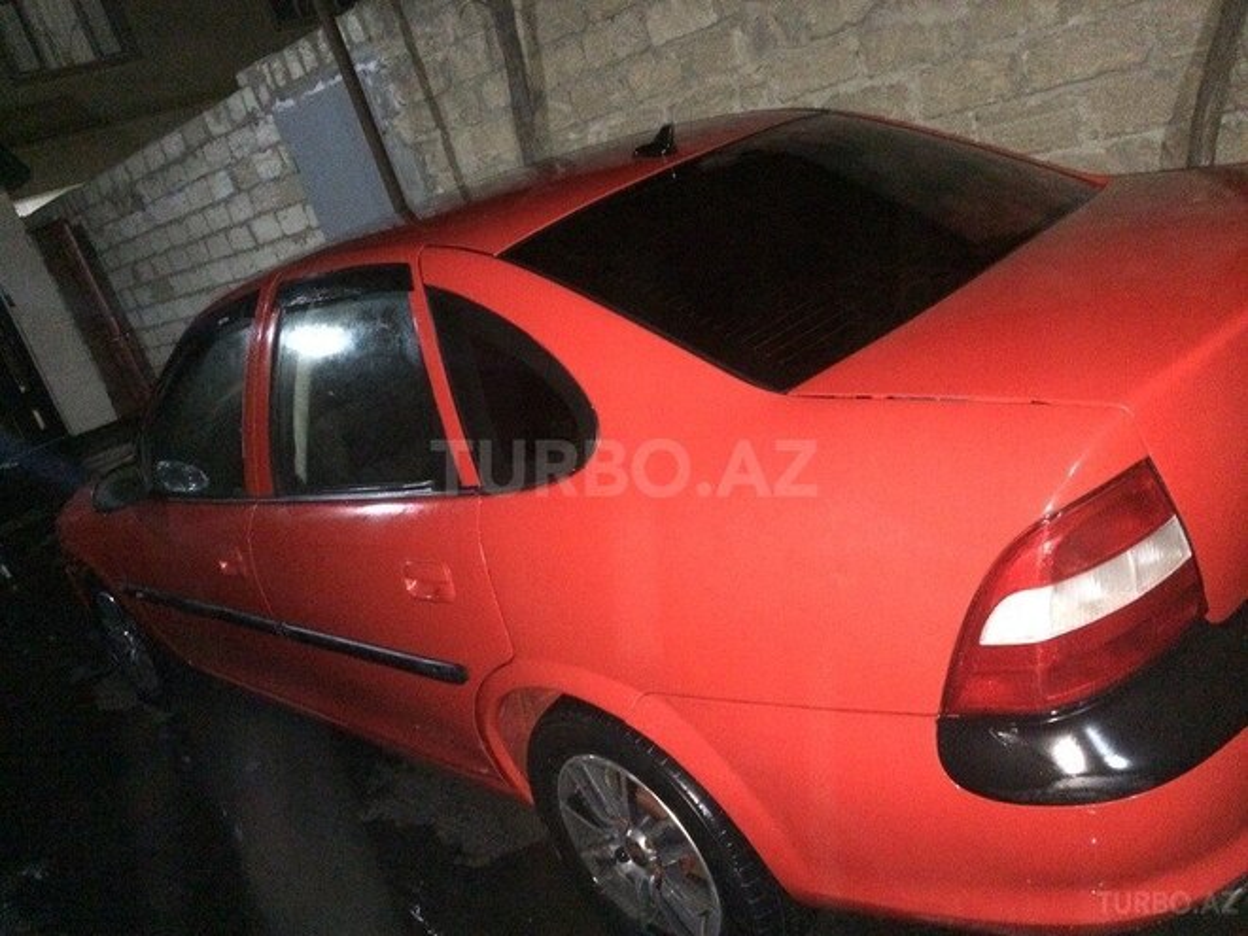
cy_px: 468
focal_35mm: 29
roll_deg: +17.0
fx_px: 1046
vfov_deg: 48.2
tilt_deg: -17.0
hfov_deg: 61.7
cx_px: 624
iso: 1600
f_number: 2.2
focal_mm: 4.15
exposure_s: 1/17
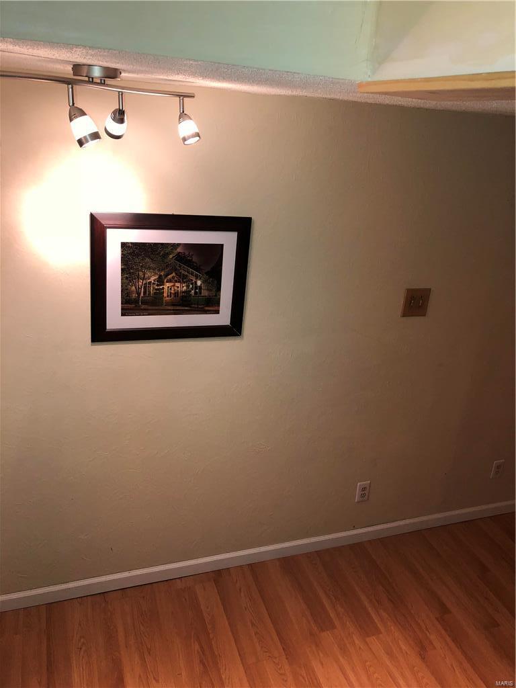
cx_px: 258
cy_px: 344
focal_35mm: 29
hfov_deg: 48.2
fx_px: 576
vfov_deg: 61.7
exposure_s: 1/60
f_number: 1.8
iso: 80
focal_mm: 3.99
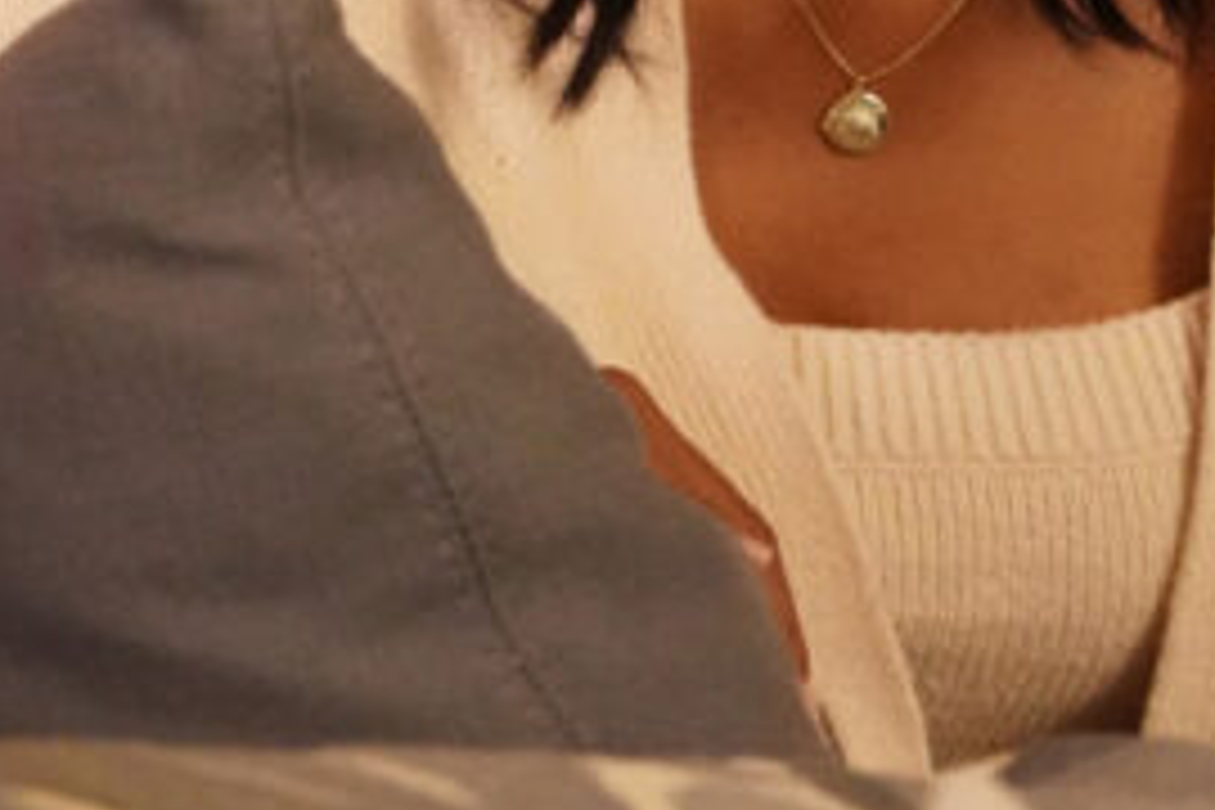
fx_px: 17009
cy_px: -342
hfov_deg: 4.1
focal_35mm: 504
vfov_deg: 2.7
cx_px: 752
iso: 16000
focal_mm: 151
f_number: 4
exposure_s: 1/80
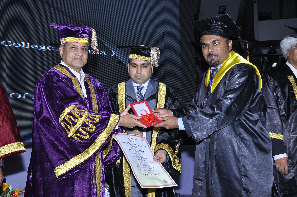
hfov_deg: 37.9
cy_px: 98
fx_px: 433
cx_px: 148
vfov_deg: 25.7
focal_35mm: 52
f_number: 13
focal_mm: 35
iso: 400
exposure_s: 1/125
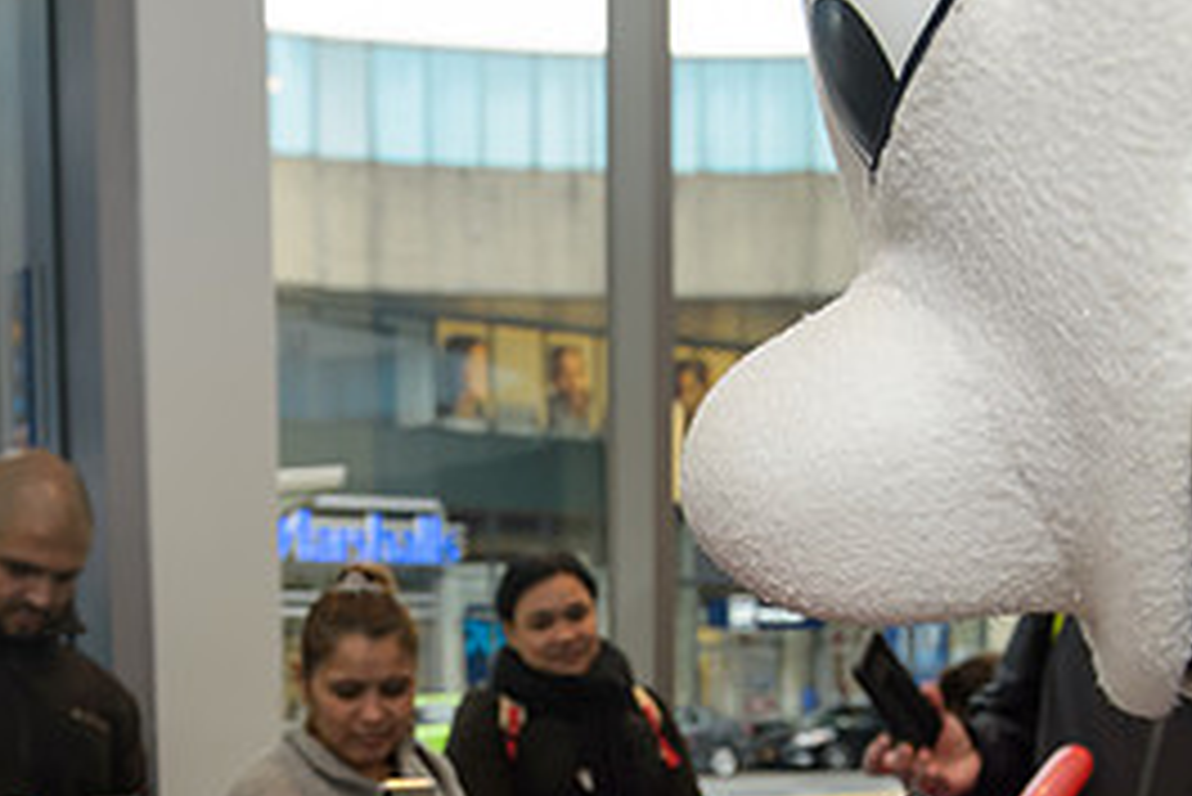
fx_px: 1955
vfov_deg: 21.9
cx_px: 454
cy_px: 854
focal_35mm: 59
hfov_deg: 33.8
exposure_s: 1/125
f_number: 4.5
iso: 800
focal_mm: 27
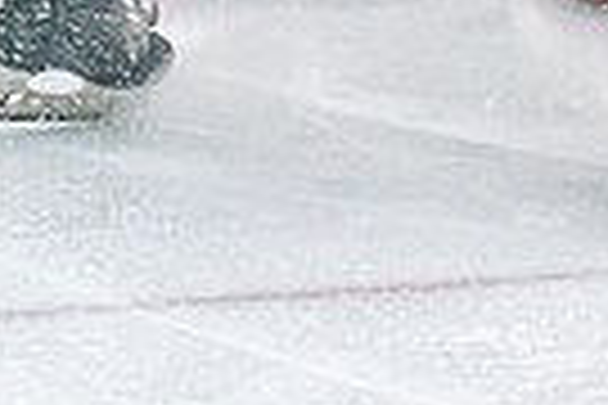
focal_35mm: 519
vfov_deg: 2.6
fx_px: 8765
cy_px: -394
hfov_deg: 4.0
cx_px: 967
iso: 4000
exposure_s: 1/1600
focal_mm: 102
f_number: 2.8
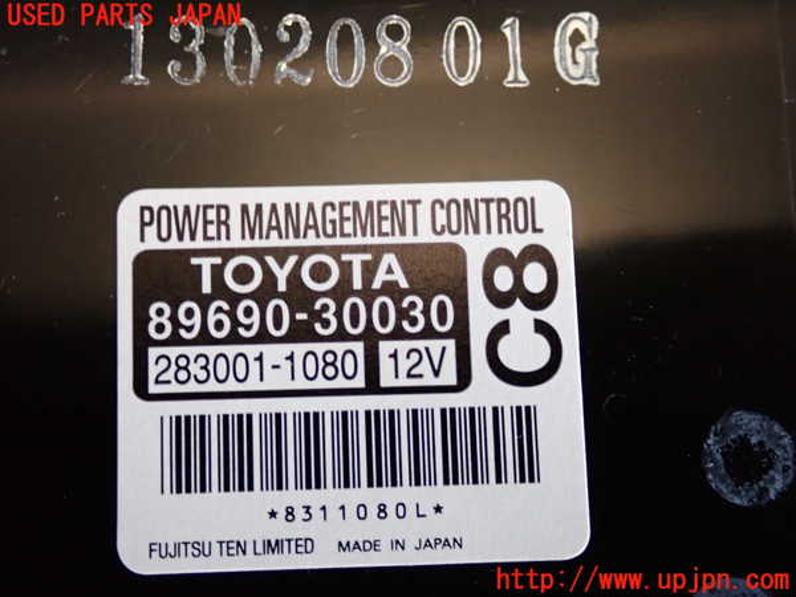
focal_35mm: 62
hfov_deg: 31.2
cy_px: 298
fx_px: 1426
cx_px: 398
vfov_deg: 23.7
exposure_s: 1/25
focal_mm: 11.09
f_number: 3.6
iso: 800
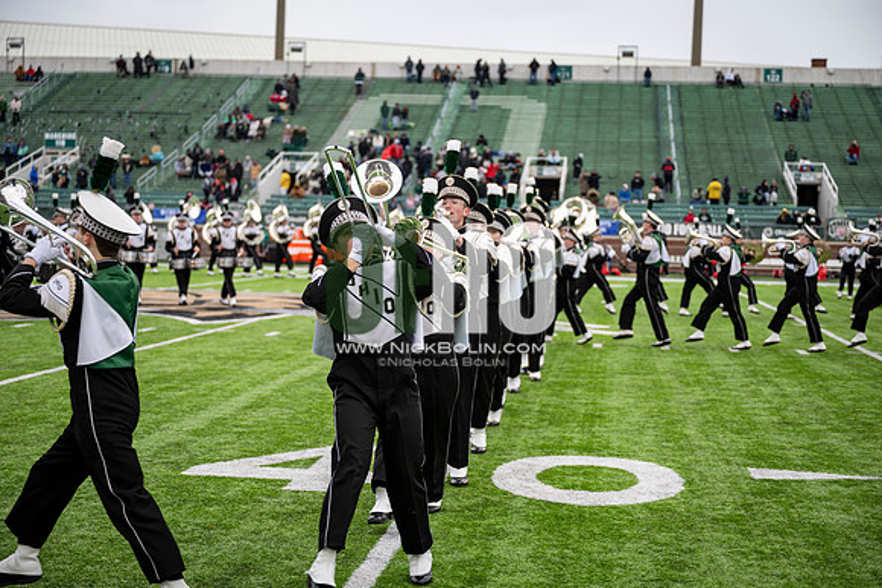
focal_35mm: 57
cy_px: 294
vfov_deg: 23.8
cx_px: 441
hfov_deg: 35.0
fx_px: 1397
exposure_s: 1/500
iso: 160
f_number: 2.8
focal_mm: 57
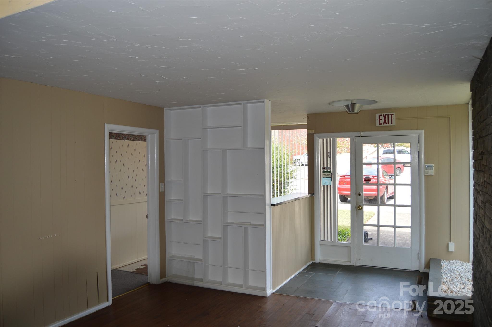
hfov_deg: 67.4
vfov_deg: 47.8
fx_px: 369
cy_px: 164
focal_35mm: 27
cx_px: 246
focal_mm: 18
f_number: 4
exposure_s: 1/125
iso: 140
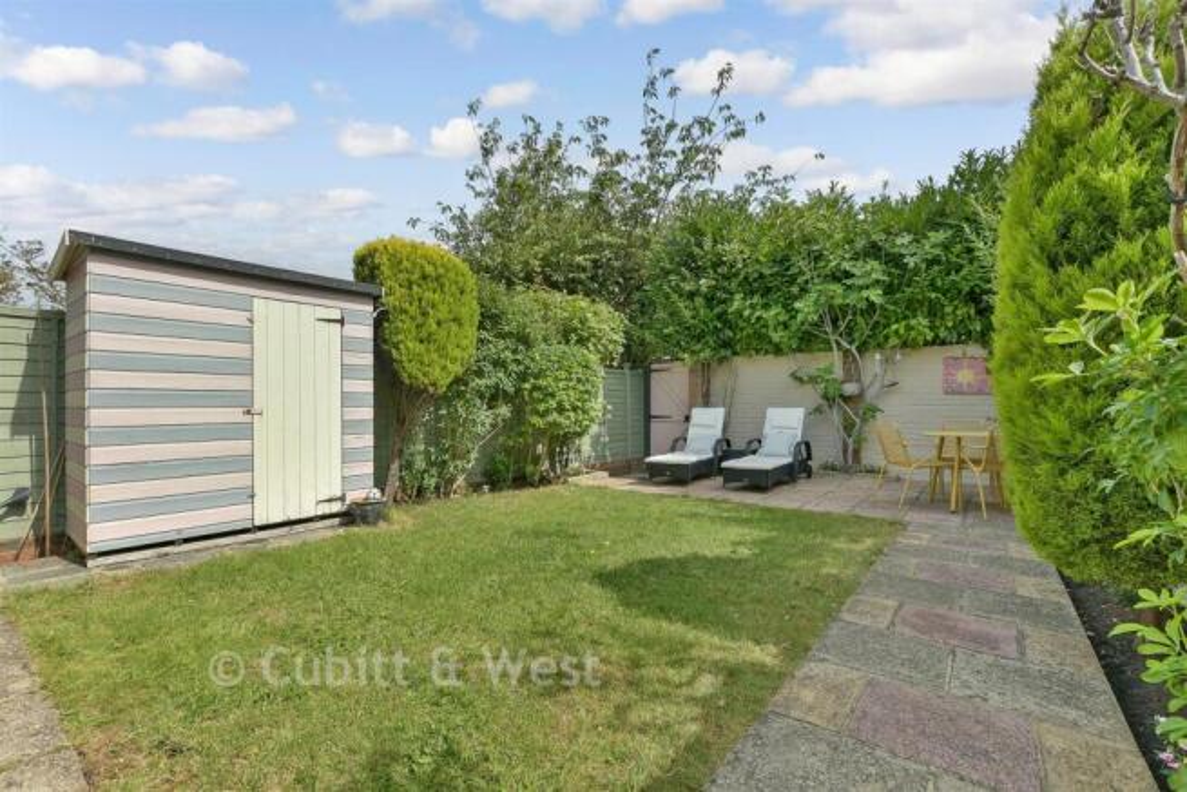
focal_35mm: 15
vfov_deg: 77.4
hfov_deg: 100.4
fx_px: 495
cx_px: 594
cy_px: 396
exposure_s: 1/100
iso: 160
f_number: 8
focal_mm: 10
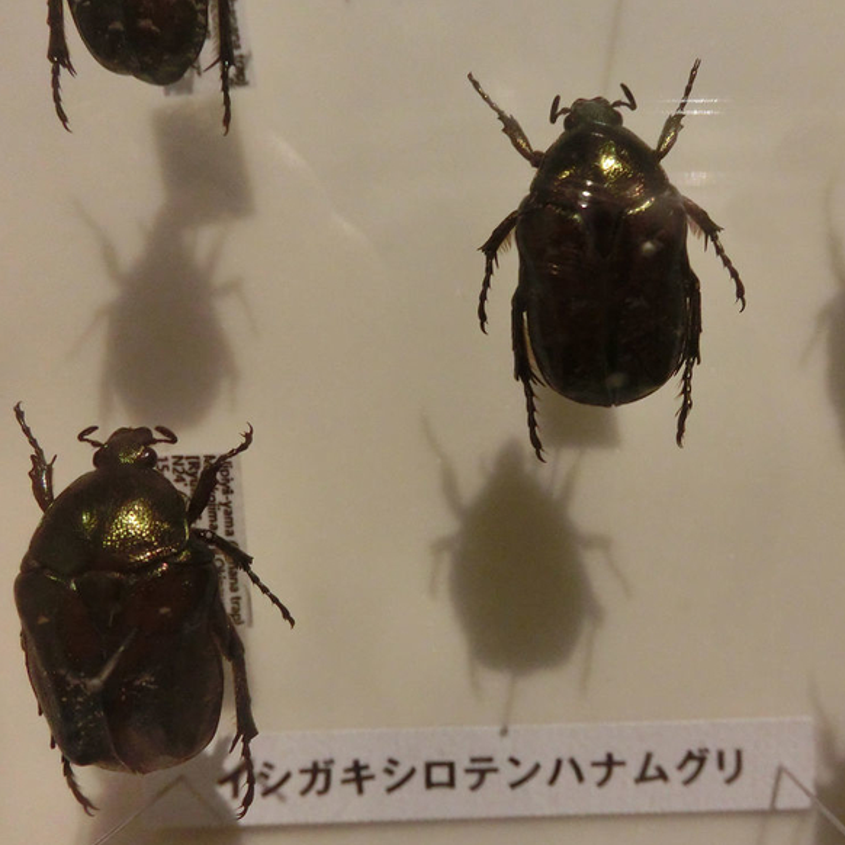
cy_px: 434
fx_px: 939
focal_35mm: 34
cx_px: 536
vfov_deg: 48.4
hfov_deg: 47.9
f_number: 3
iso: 800
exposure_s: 1/50
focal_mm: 5
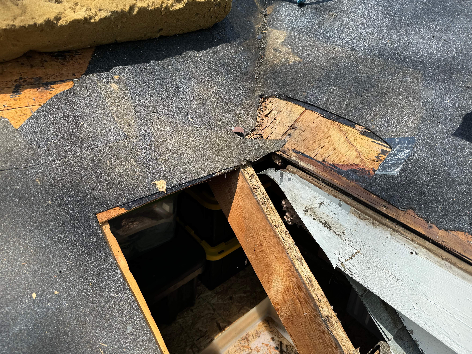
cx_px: 236
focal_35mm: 24
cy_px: 177
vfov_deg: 56.8
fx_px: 327
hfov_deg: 71.6
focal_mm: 6.76
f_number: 1.78
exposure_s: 1/1395
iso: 80
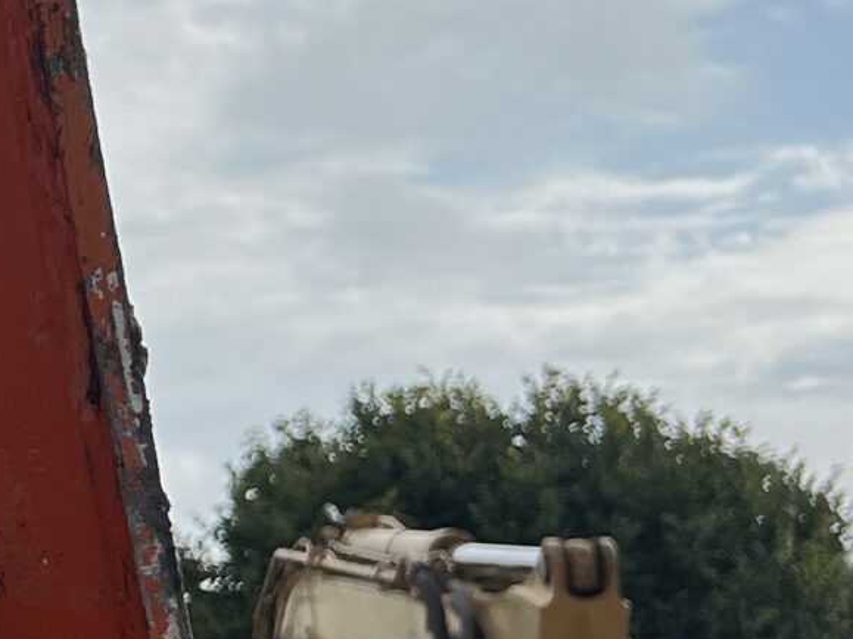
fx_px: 2833
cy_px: 91
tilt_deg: +16.9
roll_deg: +0.8
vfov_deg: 12.8
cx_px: -514
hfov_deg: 15.5
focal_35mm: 115
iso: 50
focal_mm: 5.7
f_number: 1.5
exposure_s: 1/9434
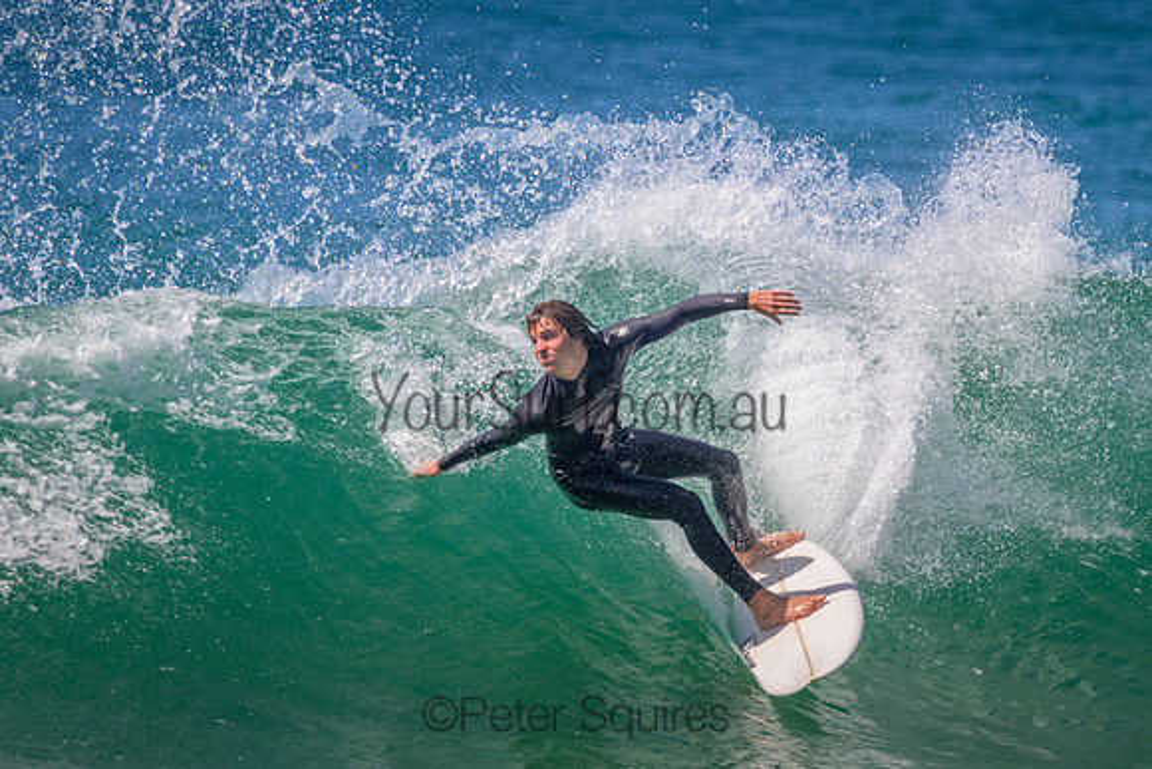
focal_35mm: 912
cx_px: 656
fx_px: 29174
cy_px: 331
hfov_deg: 2.3
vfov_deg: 1.5
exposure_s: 1/2000
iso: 1400
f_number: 11
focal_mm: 800
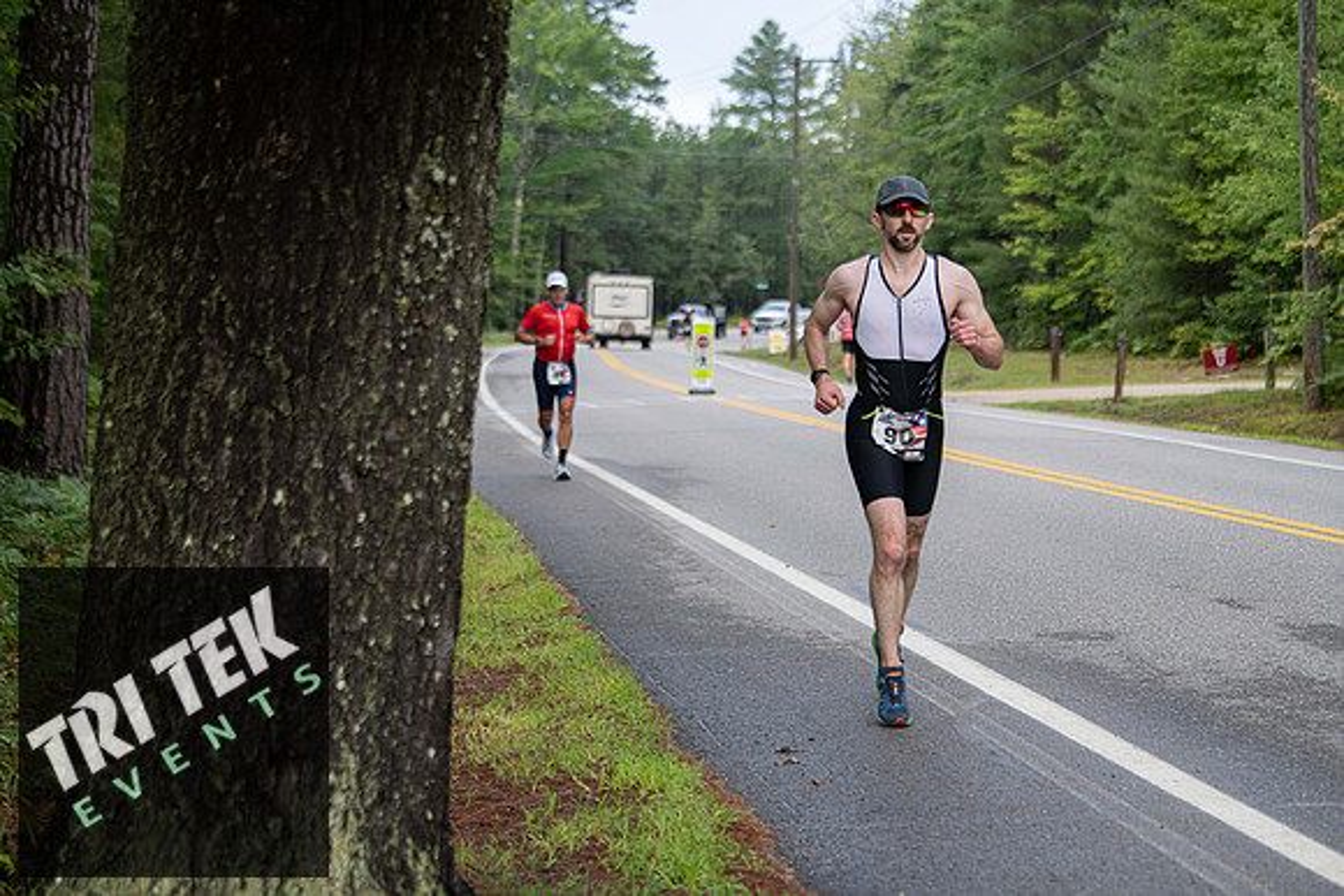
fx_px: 2987
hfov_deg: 25.4
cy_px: 448
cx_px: 672
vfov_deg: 17.1
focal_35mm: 80
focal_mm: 80
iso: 250
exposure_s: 1/400
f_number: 3.5
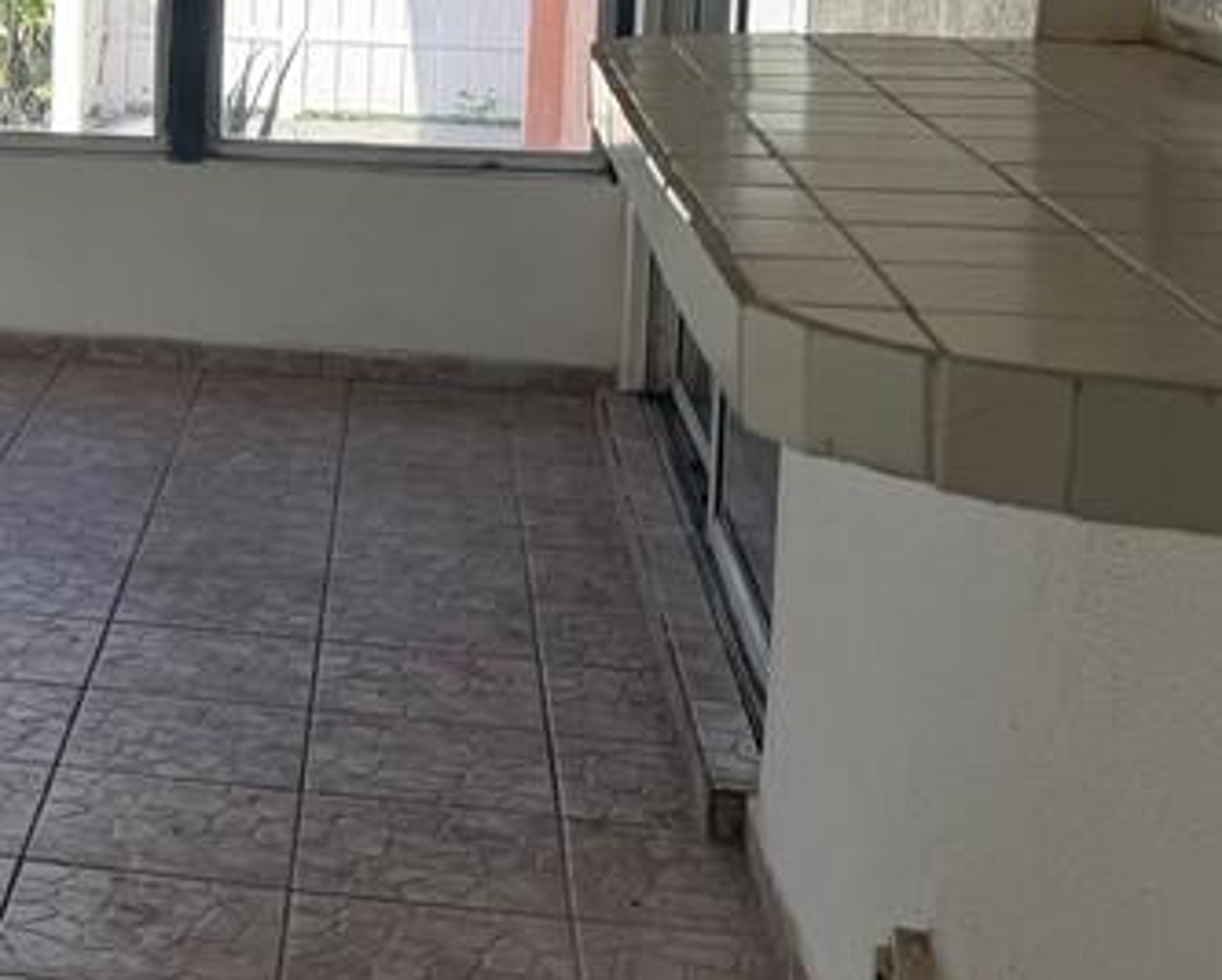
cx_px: -297
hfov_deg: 23.7
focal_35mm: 72
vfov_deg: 20.8
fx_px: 2606
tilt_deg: -7.9
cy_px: 84
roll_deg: -1.7
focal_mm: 6.76
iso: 80
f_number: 1.78
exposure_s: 1/1156
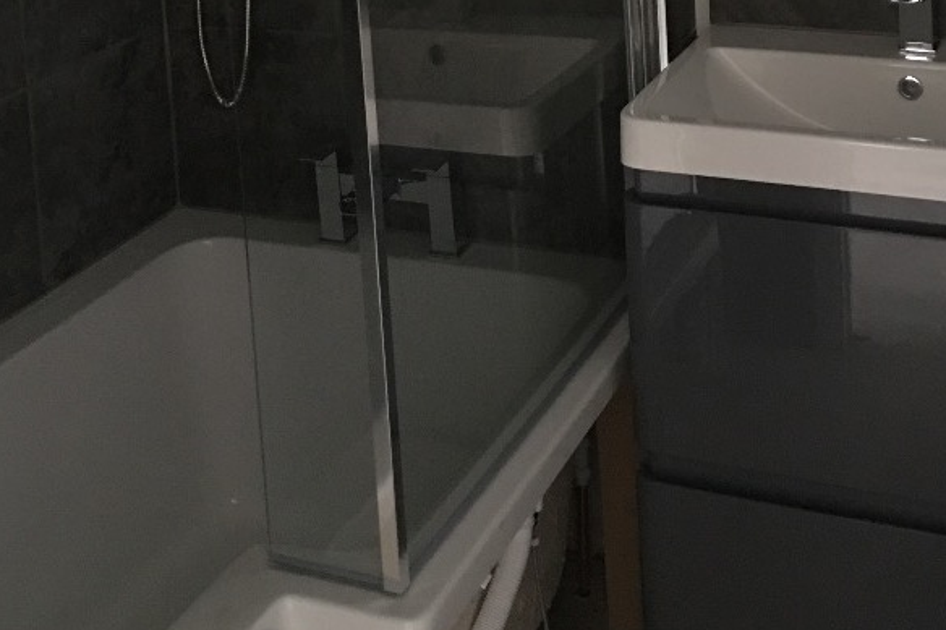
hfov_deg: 32.4
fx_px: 1629
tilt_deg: -5.7
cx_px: 424
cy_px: -223
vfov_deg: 19.8
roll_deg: +3.1
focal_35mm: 62
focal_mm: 4.15
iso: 125
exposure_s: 1/8
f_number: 2.2
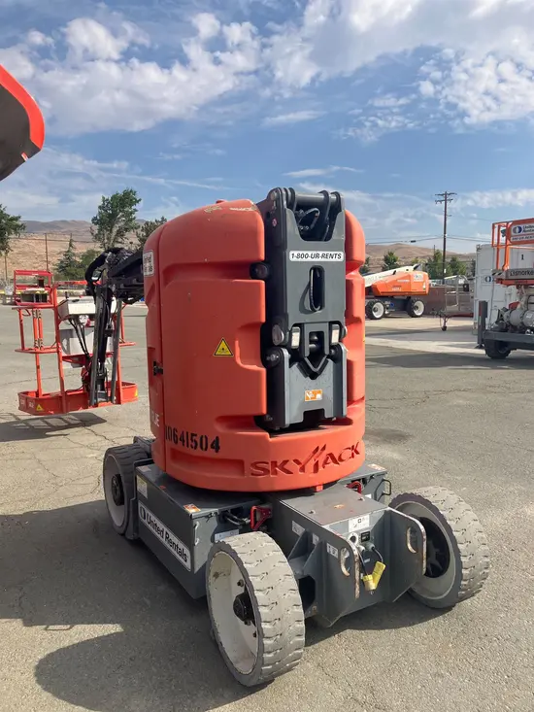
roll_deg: -1.0
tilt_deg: -5.5
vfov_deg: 63.4
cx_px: 267
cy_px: 356
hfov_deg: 49.8
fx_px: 576
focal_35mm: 28
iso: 32
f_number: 1.8
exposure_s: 1/1946
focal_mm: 3.99
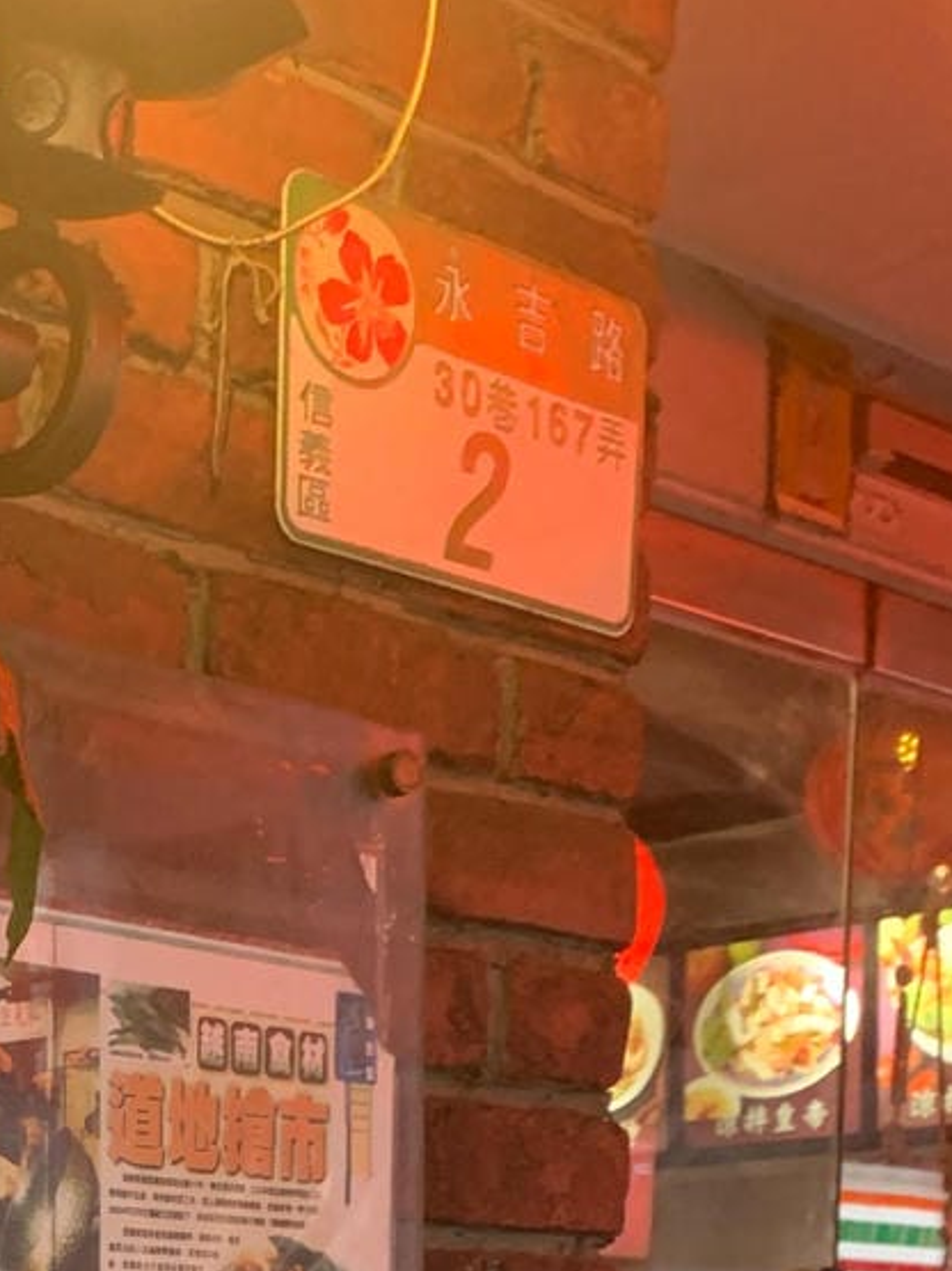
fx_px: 2751
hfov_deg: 19.2
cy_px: 1823
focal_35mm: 75
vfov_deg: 22.2
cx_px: 66
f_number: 1.8
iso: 320
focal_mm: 4.25
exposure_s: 1/30
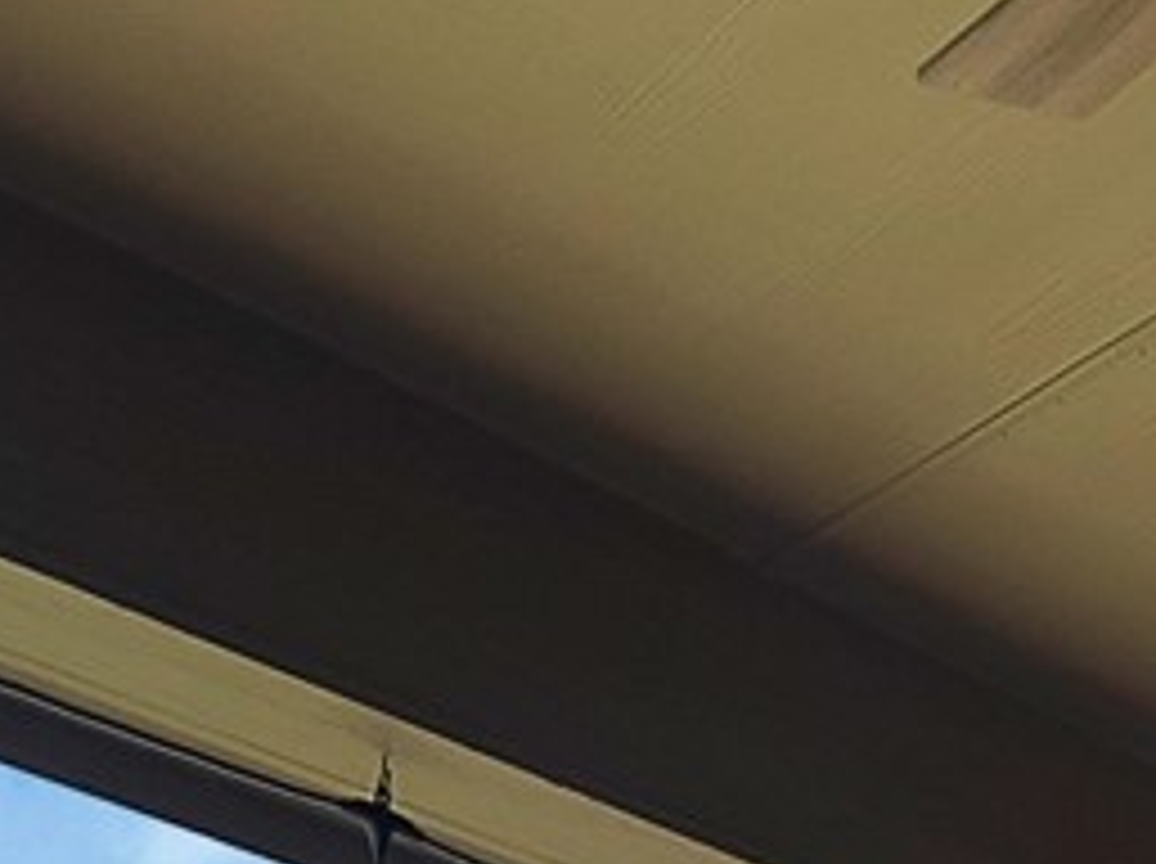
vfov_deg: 11.8
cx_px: 1098
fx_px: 3001
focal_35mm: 90
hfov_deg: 21.2
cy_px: 2331
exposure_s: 1/200
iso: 640
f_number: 9
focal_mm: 12
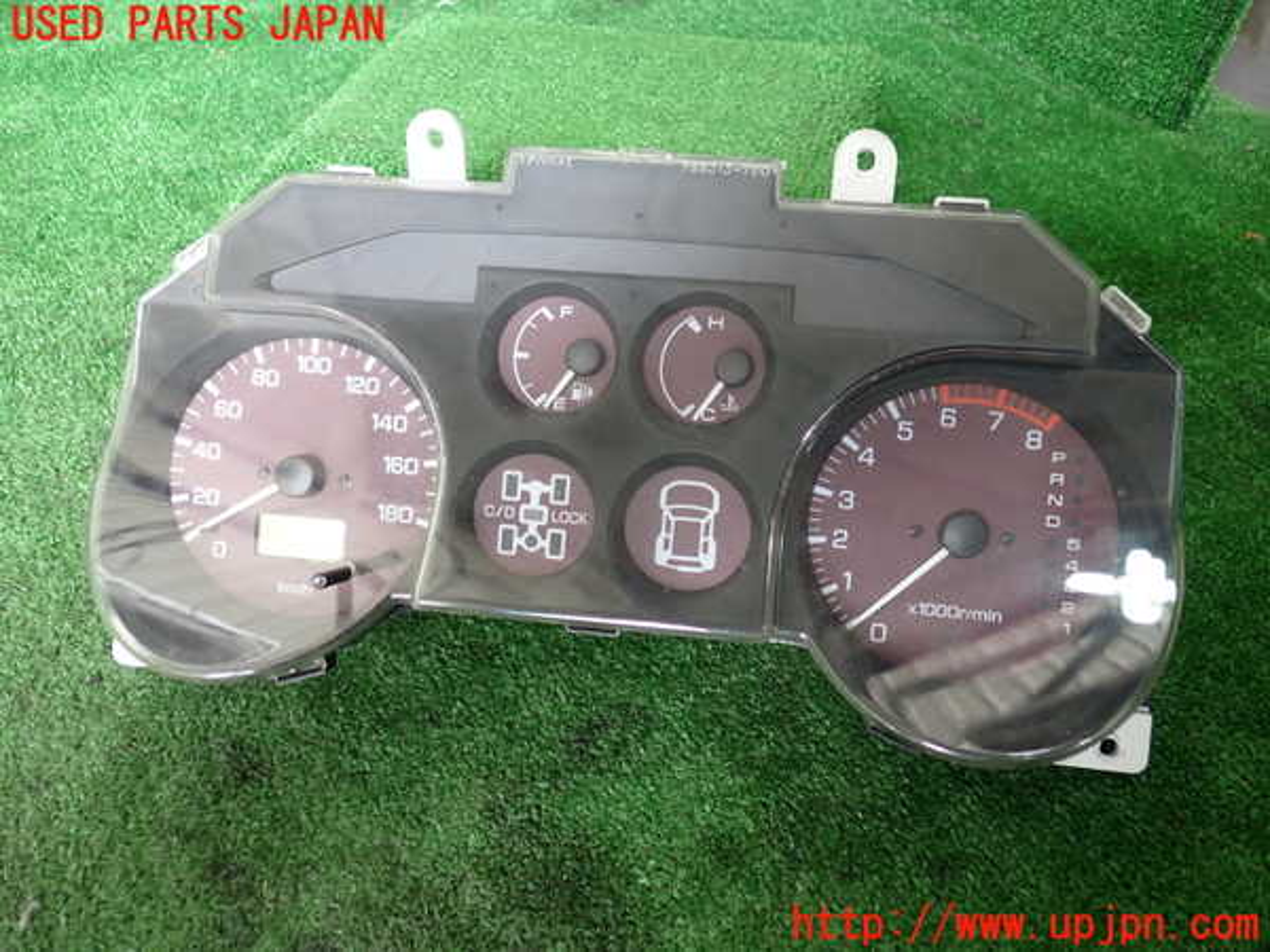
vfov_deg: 46.8
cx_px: 635
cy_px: 476
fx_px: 1101
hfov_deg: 60.0
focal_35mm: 30
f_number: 2.3
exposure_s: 1/40
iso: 200
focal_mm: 5.4
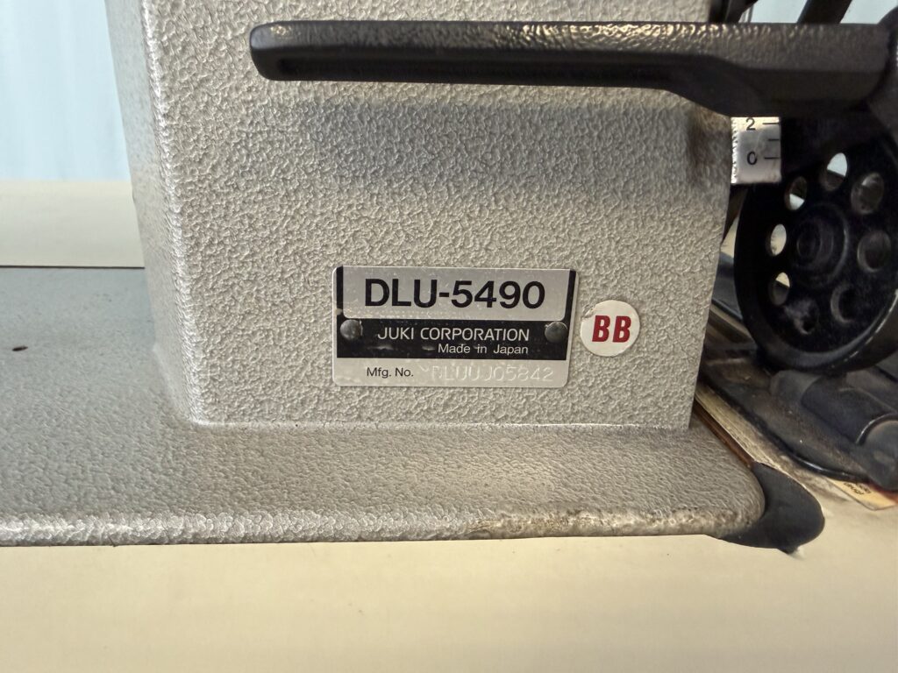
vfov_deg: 56.8
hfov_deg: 71.6
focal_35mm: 24
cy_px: 336
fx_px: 623
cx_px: 449
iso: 320
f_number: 2.2
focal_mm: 2.22
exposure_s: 1/100
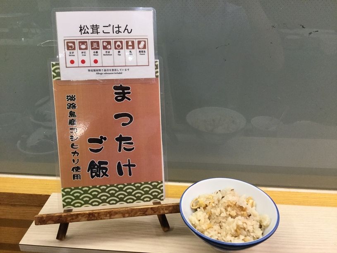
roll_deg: -1.2
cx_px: 168
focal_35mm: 31
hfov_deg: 58.4
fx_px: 302
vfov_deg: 45.4
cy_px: 126
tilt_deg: -27.0
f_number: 2.4
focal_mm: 3.3
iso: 40
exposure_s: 1/30
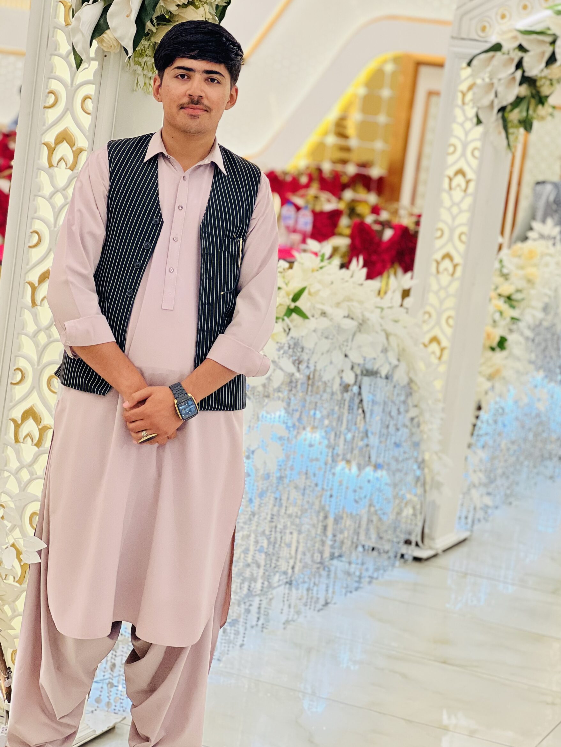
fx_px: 1815
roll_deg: -8.7
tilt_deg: -6.9
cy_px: 341
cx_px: 271
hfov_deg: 17.6
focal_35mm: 84
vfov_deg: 23.3
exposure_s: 1/100
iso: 200
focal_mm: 9
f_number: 2.8
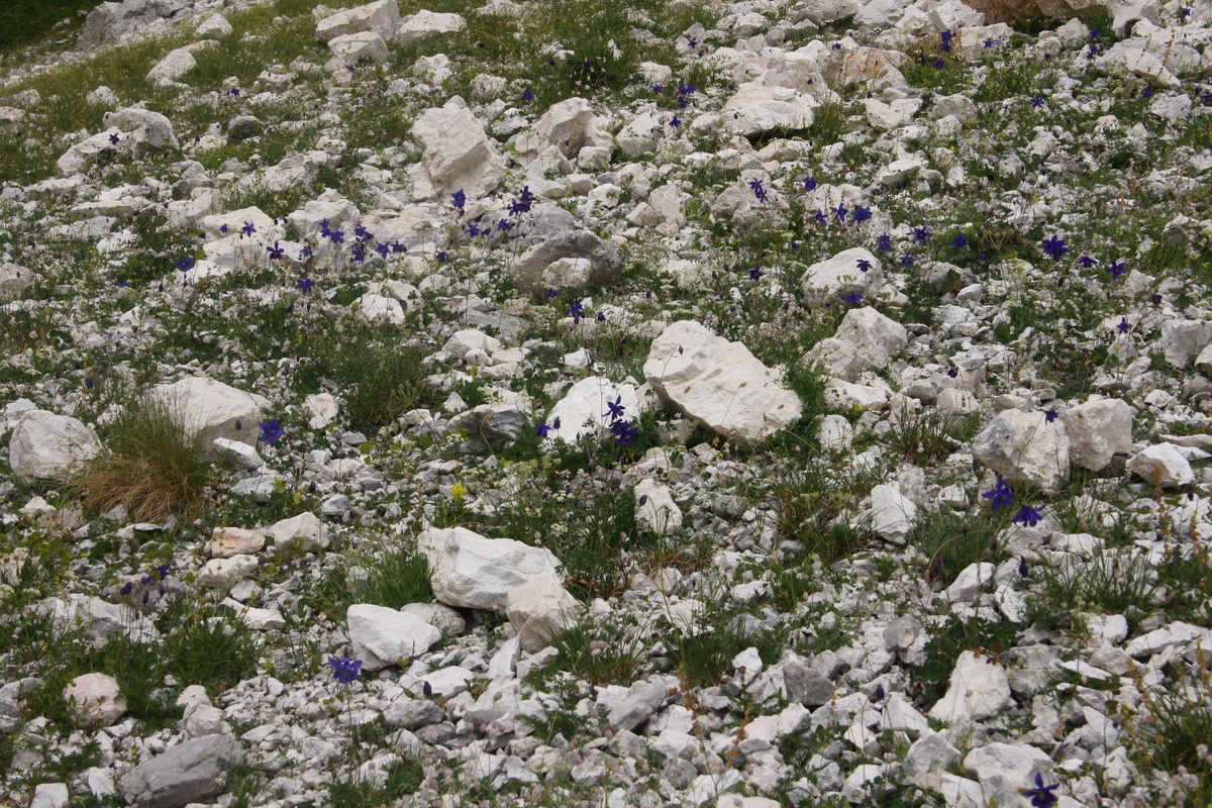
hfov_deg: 29.9
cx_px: 606
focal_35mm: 68
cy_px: 404
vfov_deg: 20.2
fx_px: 2272
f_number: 10
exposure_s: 1/125
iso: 200
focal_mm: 45
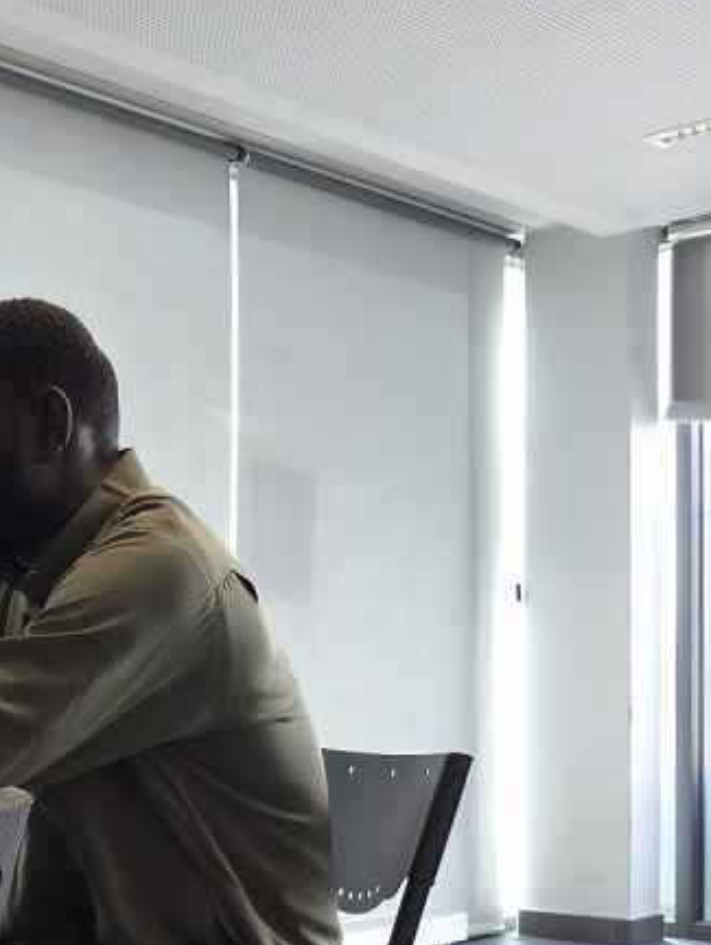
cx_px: 92
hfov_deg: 23.5
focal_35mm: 61
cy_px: 712
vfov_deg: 31.1
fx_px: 1667
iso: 250
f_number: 2.8
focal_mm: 5.9
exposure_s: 1/60
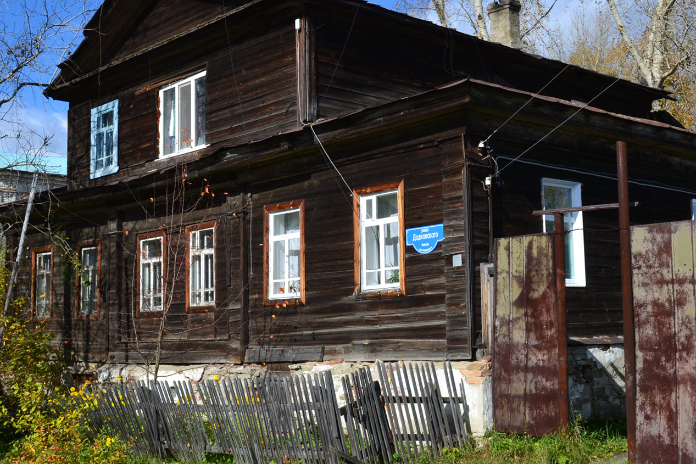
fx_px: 967
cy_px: 215
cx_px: 341
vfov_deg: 27.0
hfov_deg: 39.6
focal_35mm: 50
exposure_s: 1/400
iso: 400
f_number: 11
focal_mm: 22
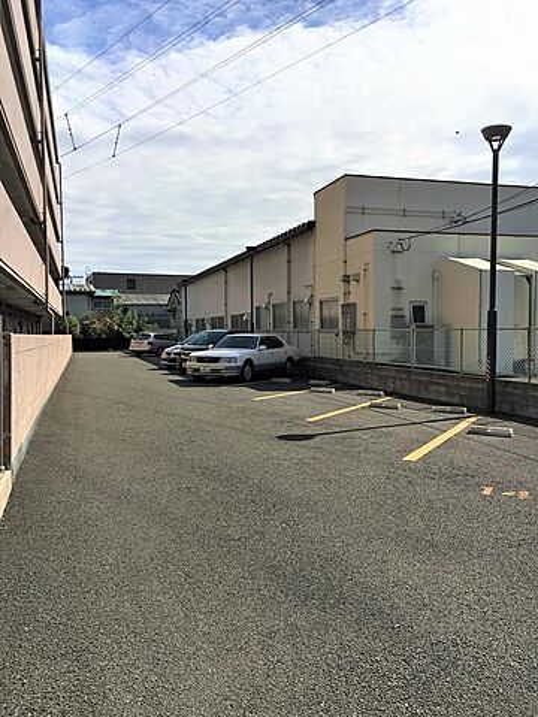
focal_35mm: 29
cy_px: 358
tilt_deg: -1.6
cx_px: 269
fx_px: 601
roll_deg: +1.9
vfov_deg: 61.7
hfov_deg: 48.2
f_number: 2.2
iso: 25
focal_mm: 4.15
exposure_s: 1/3663
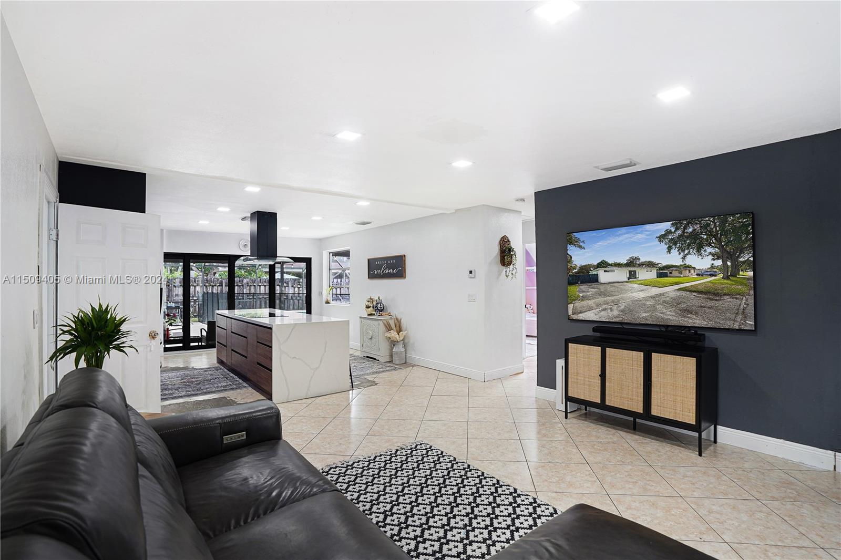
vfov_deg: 73.7
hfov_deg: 96.7
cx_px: 420
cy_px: 280
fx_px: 374
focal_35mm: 16
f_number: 4.5
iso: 400
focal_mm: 16
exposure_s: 1/100
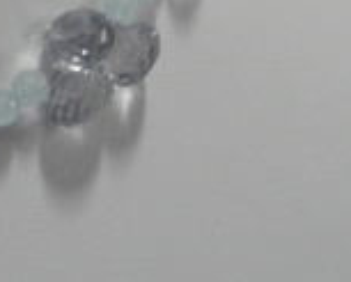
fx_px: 916
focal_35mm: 88
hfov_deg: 19.5
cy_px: -76
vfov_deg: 16.6
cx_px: -138
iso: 160
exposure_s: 1/30
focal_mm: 5
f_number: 3.5
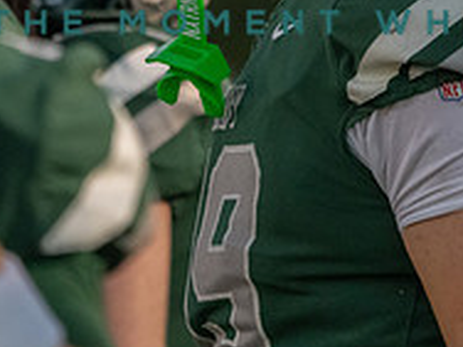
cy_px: -85
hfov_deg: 1.9
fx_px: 14124
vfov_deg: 1.4
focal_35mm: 1056
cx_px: 281
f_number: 5.6
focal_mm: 355
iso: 6400
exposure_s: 1/640
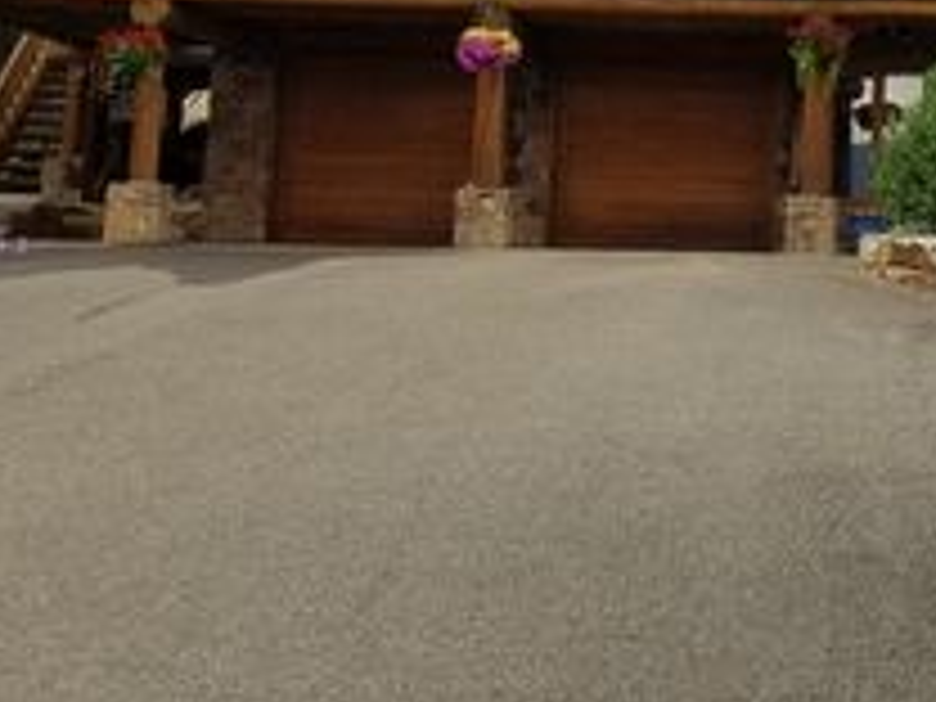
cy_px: 4
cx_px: 1089
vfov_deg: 19.1
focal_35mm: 75
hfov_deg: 23.9
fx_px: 2028
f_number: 1.7
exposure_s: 1/1124
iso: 50
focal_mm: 4.2
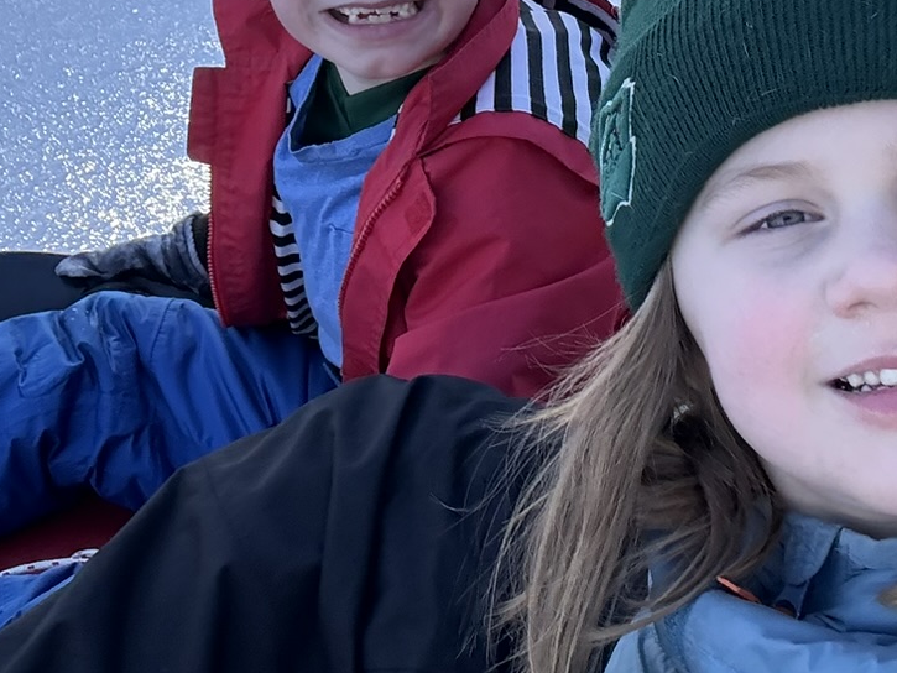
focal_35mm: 65
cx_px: 447
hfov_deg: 29.8
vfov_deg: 21.6
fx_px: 1685
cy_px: -38
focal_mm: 2.69
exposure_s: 1/378
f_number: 1.9
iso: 40
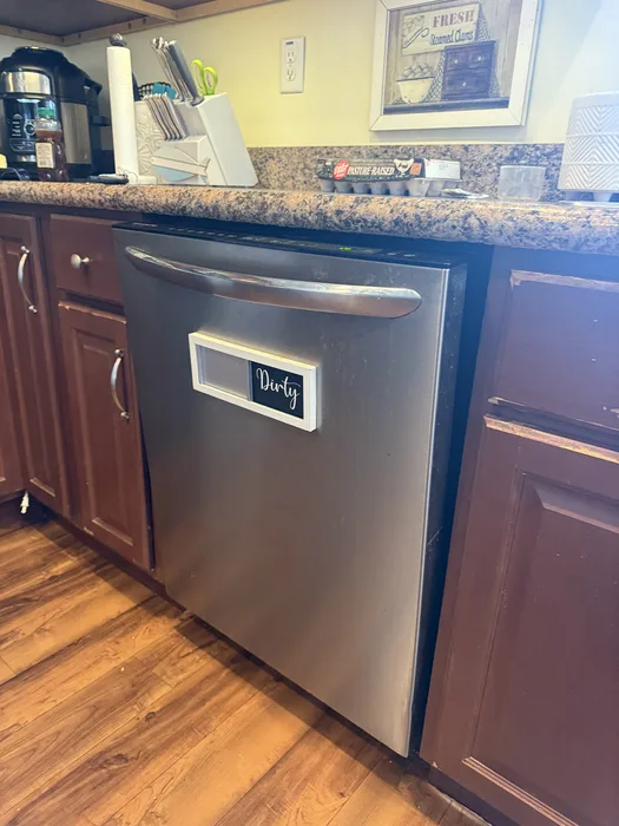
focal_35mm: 24
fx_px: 572
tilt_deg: -20.8
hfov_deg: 56.8
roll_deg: -2.0
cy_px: 413
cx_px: 310
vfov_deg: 71.6
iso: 400
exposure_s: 1/51
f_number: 1.78
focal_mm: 6.76
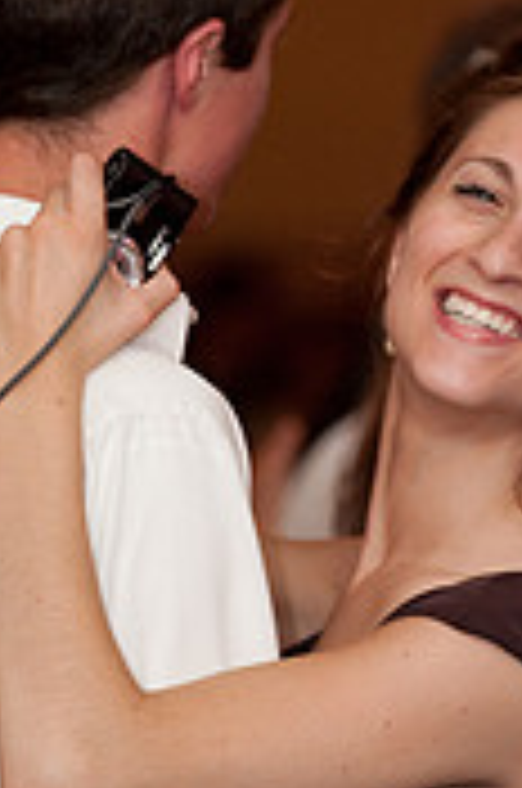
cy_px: 419
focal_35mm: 386
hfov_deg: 3.5
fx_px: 8428
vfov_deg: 5.3
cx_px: 277
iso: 1600
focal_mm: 150
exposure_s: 1/60
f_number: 4
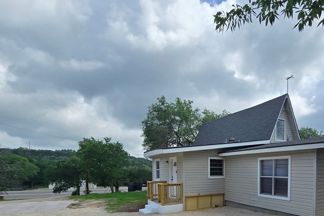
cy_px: 178
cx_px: 229
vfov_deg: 52.8
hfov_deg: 74.7
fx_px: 198
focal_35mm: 22
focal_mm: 2.2
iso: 50
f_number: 2.2
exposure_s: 1/2450
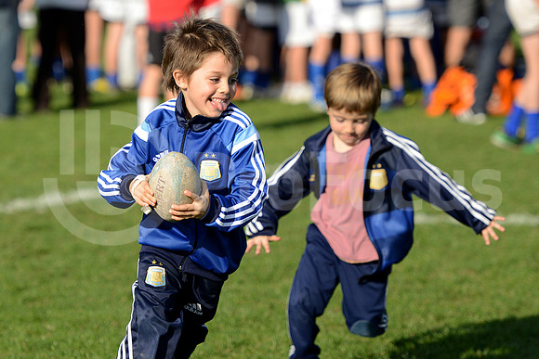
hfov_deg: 10.3
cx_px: 270
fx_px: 2995
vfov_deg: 6.9
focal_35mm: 200
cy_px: 180
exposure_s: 1/1600
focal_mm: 200
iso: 500
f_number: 4
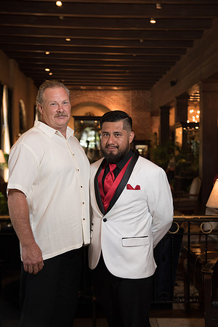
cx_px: 109
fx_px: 472
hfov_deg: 26.0
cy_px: 164
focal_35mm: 52
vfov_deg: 38.2
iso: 1250
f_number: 3.5
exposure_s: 1/160
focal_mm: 52
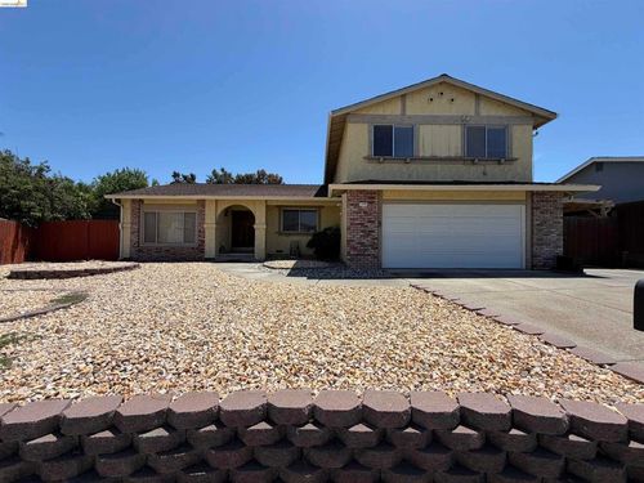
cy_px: 242
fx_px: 260
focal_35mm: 14
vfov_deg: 85.7
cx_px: 322
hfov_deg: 102.1
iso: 20
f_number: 2.2
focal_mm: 2.22
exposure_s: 1/1105
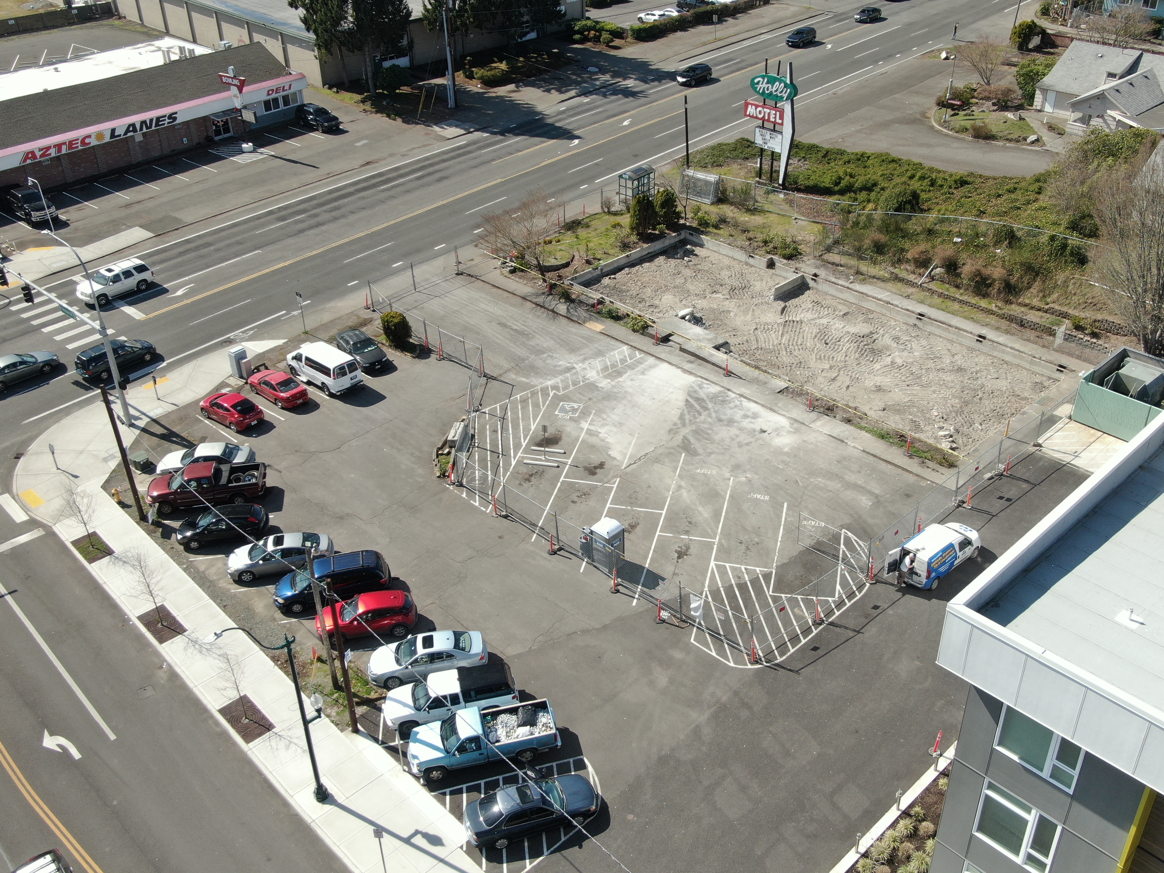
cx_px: 614
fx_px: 1177
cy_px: 414
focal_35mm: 35
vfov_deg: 40.7
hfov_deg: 52.6
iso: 100
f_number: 3.2
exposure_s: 1/200
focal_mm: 5.57
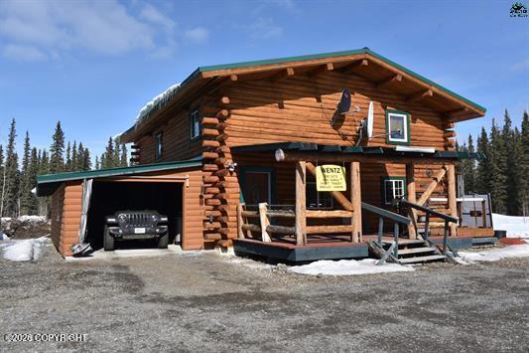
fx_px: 455
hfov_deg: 60.3
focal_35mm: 31
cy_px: 176
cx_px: 264
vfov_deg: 42.3
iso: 200
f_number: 10
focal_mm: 31
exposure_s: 1/400
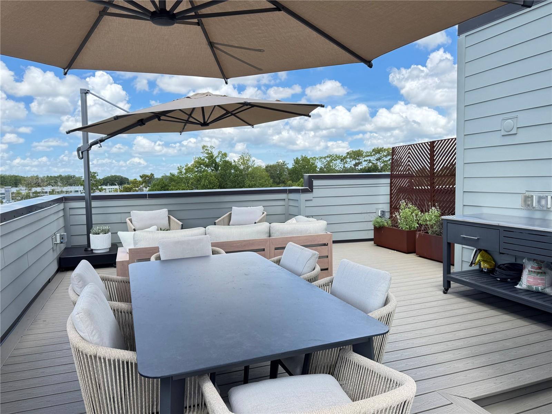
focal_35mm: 24
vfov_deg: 56.8
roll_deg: +1.3
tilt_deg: -4.7
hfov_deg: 71.6
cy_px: 207
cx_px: 276
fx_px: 383
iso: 80
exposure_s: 1/1131
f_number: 1.78
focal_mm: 6.76
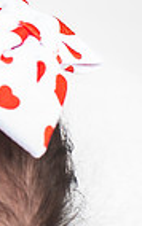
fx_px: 1397
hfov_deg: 5.5
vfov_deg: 9.2
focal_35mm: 226
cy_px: -28
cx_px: -278
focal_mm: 50
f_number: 2.8
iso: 64
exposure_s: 1/200
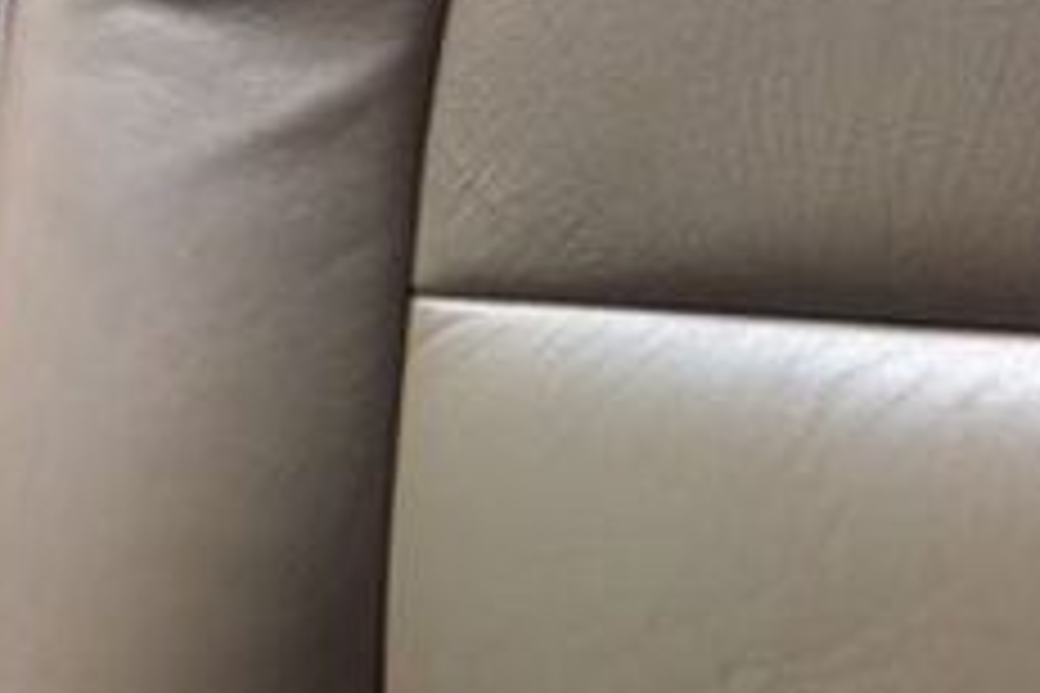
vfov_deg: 28.0
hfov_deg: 41.9
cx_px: 563
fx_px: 1358
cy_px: 562
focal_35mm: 47
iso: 500
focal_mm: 4.15
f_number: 2.2
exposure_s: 1/17
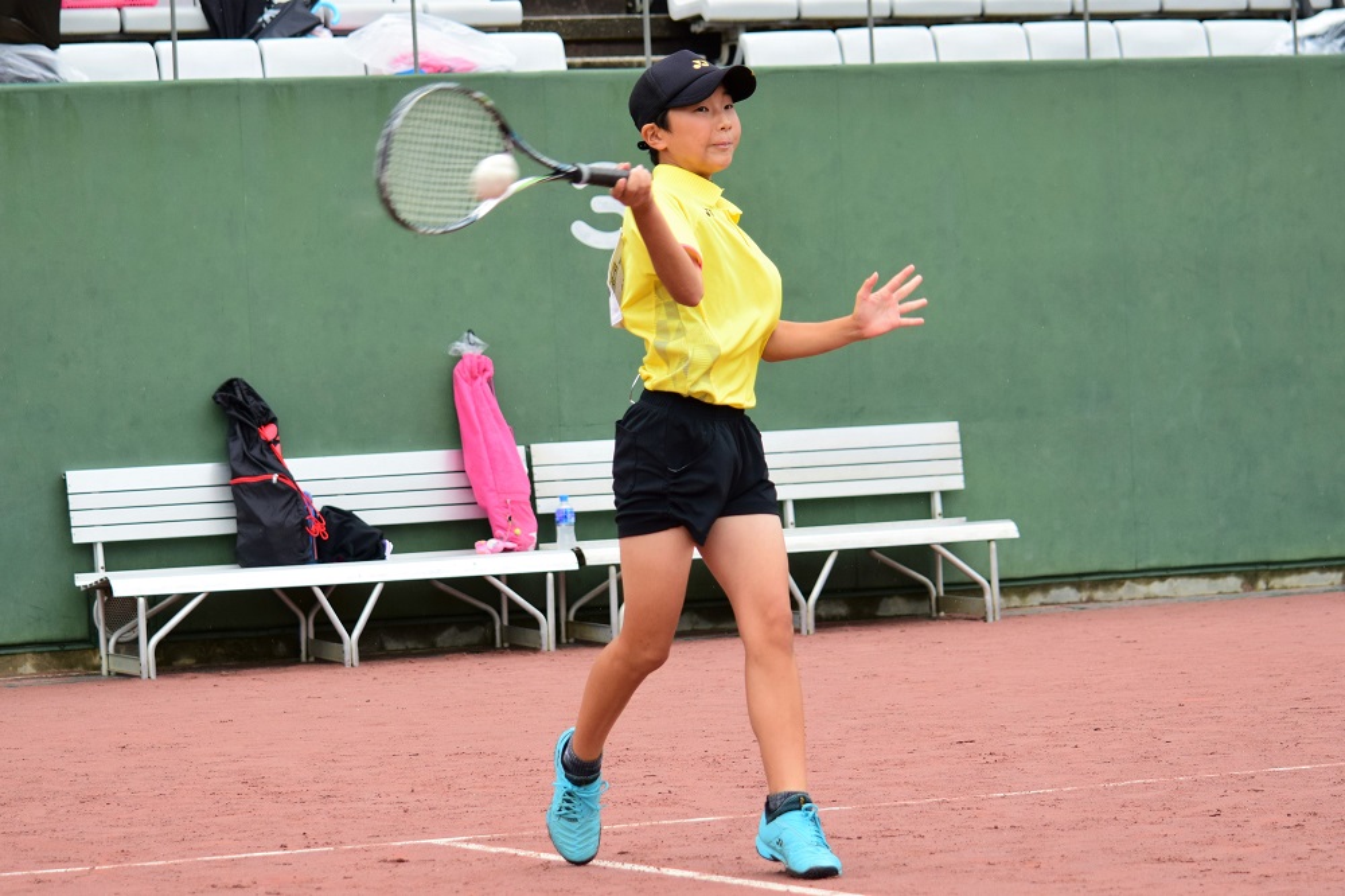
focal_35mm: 120
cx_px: 672
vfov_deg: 11.4
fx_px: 4482
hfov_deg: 17.1
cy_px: 448
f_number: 4.5
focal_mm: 80
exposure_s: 1/1250
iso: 500
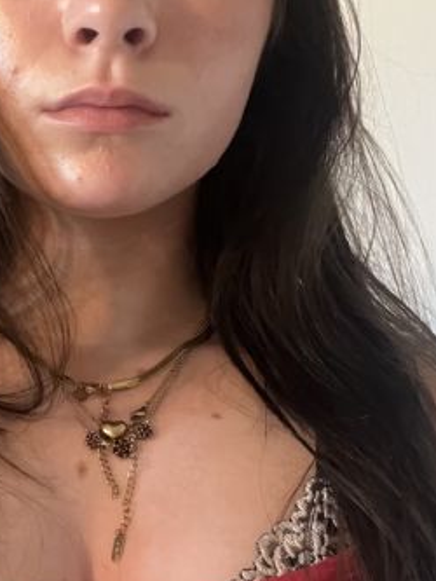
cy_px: 284
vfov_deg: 35.5
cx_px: 87
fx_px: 906
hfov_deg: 26.5
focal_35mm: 54
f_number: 2.2
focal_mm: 2.71
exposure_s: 1/20
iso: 640
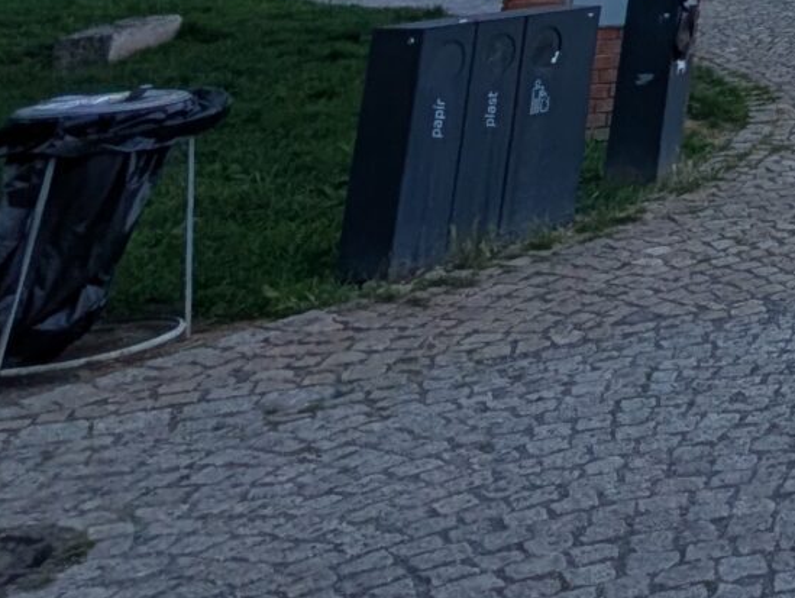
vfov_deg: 19.8
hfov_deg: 20.7
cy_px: -458
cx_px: 1500
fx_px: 1288
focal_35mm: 56
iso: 60
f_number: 1.7
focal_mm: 2.02
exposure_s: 1/2660
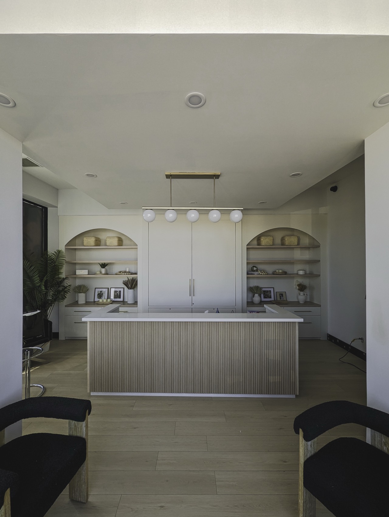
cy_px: 258
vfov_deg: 106.1
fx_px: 194
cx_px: 194
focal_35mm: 13
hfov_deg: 90.1
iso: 46
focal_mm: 1.95
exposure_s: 1/70
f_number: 2.2
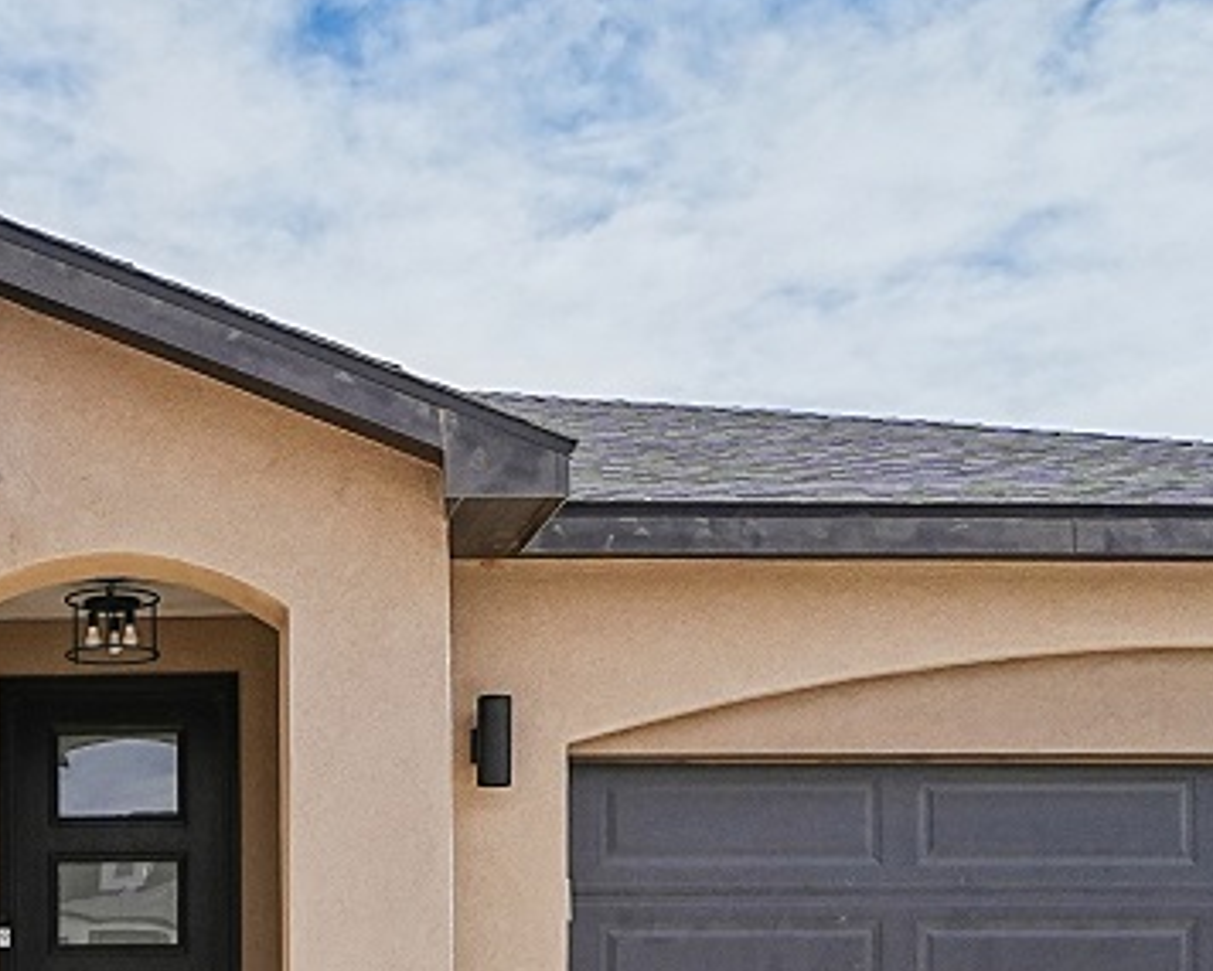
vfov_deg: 29.3
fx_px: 1688
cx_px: 46
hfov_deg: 36.2
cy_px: 1036
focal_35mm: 47
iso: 400
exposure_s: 1/2000
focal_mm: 14
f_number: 7.1
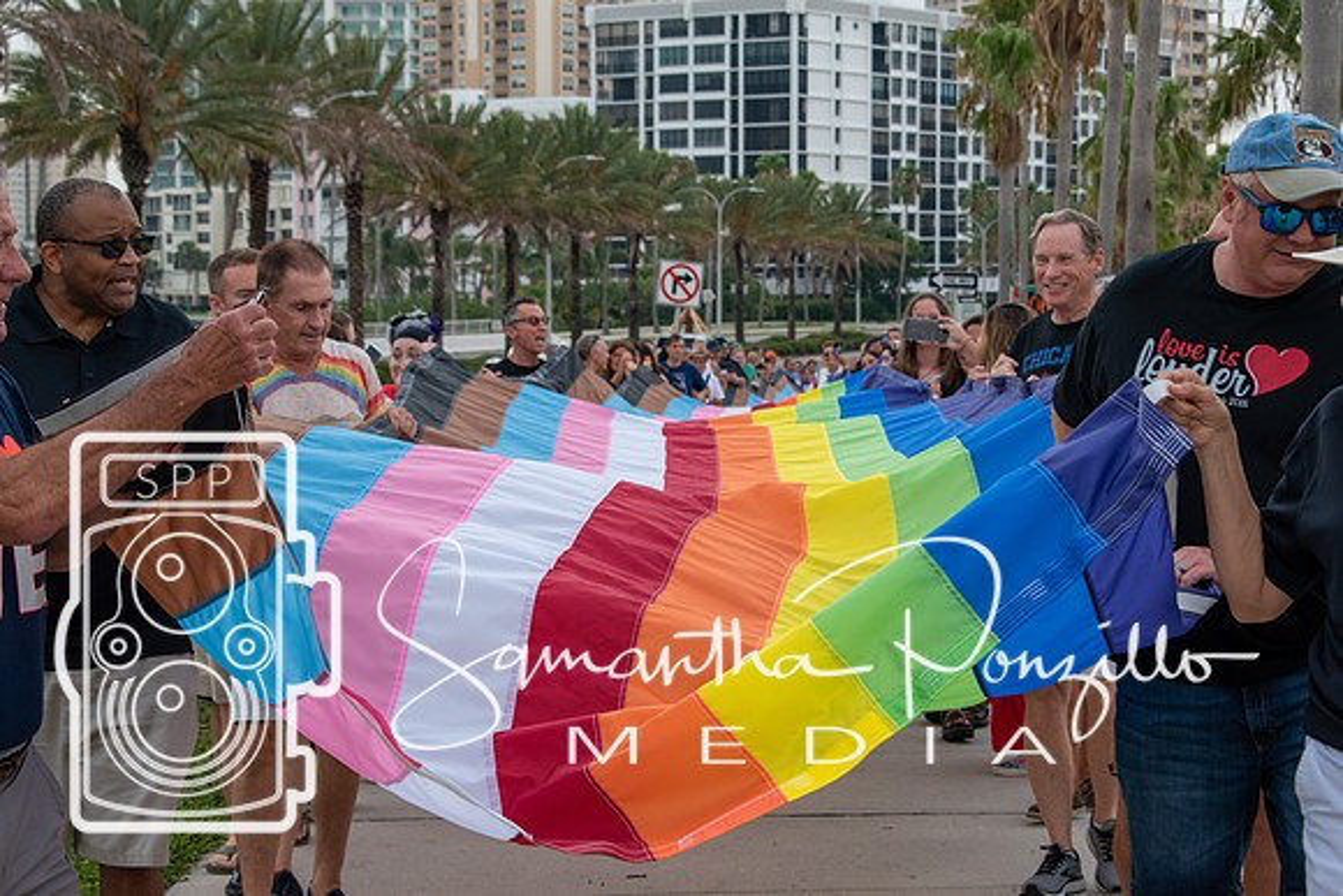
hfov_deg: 26.0
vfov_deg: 17.5
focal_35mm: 78
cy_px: 448
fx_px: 2910
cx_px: 672
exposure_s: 1/250
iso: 400
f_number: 8
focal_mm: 52
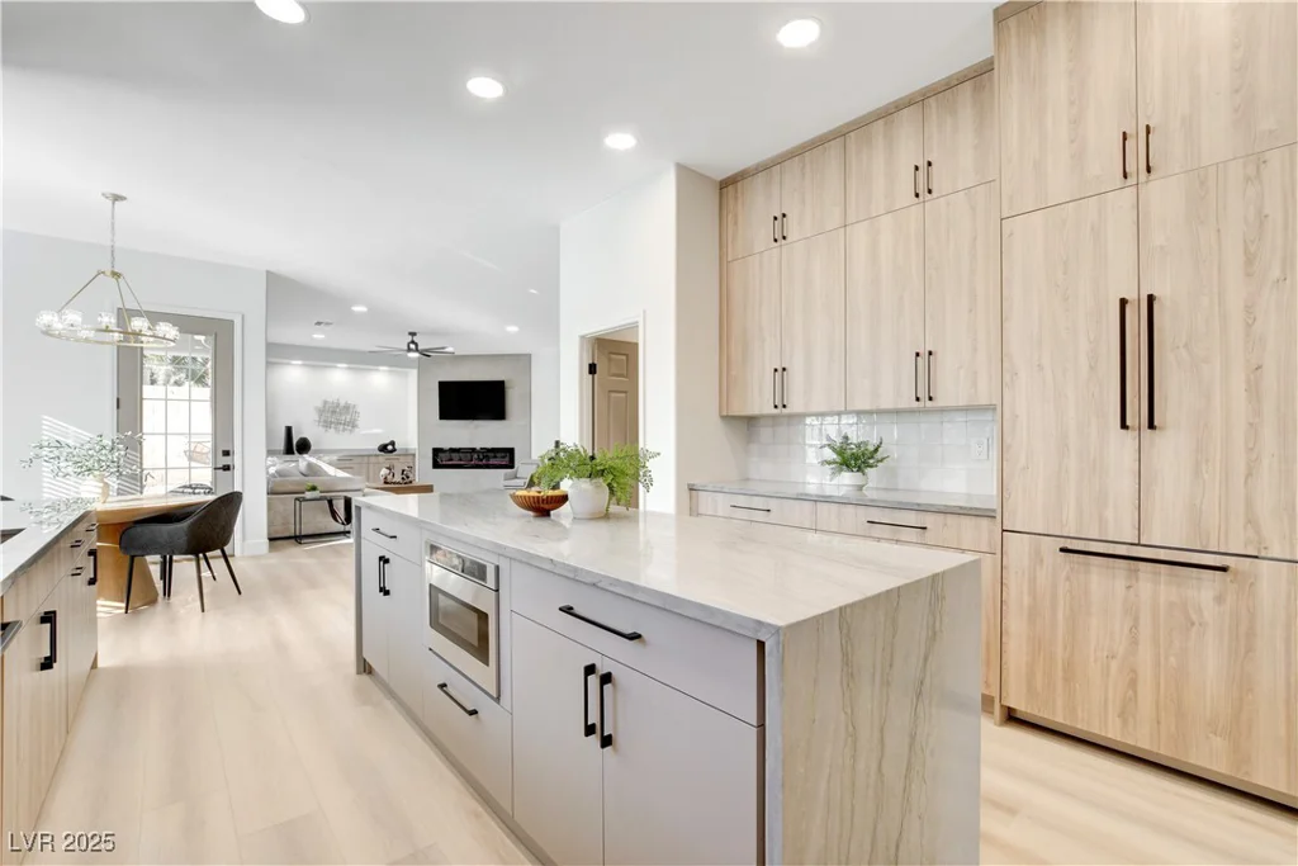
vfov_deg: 77.3
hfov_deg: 100.4
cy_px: 433
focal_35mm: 15
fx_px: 541
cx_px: 649
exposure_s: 1/50
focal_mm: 10
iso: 400
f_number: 9
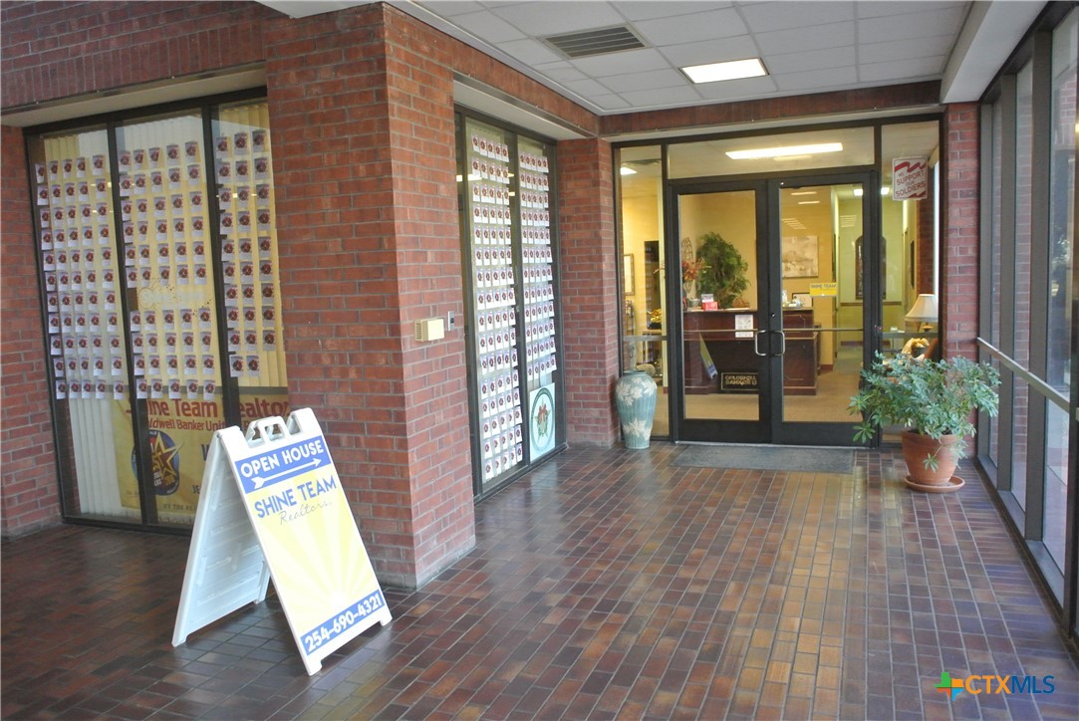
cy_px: 360
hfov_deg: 67.3
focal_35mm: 27
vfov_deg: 48.0
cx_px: 540
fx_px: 810
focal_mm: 10
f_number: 2.8
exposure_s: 1/100
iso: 800
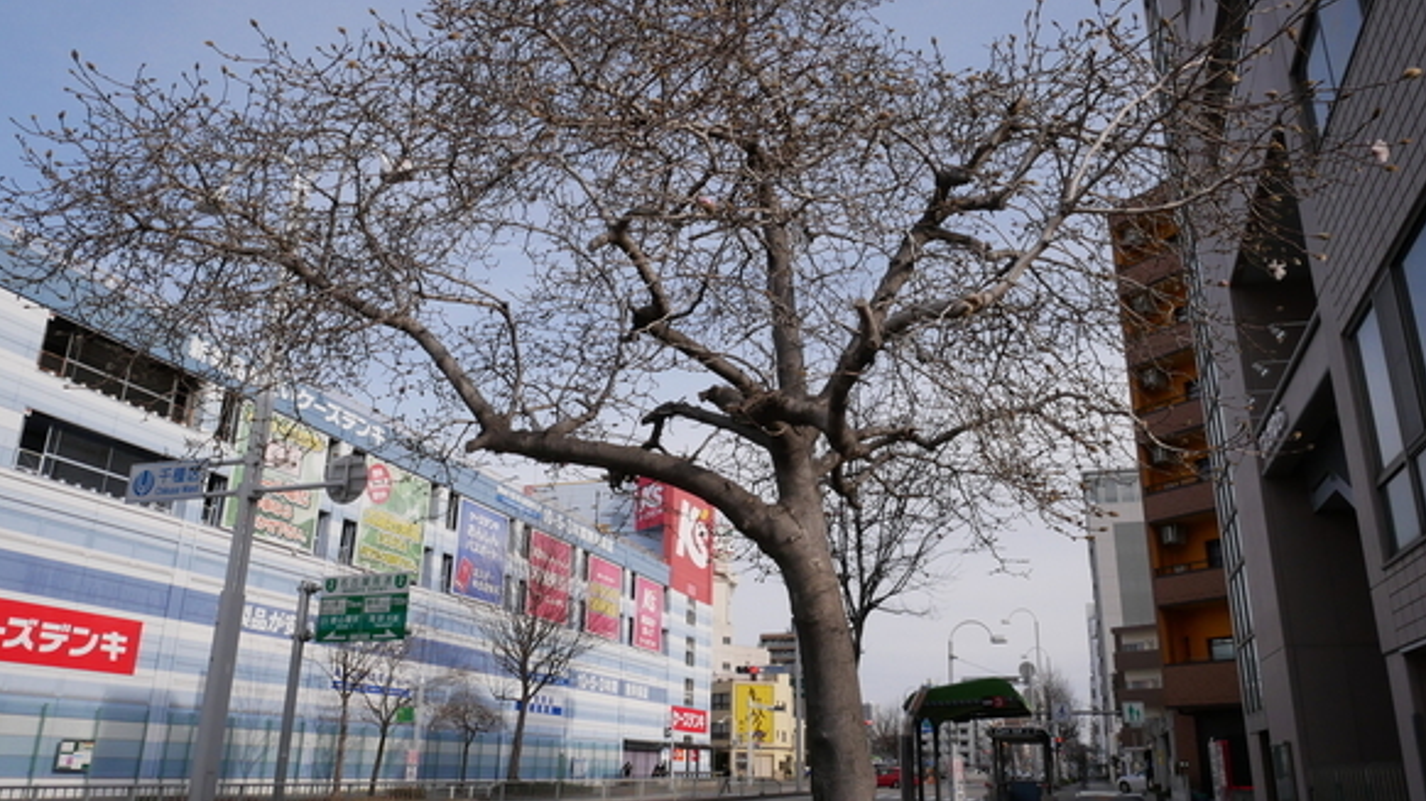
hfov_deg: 69.9
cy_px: 393
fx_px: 1021
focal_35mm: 27
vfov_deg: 42.9
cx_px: 713
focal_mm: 12
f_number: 10
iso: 800
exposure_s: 1/1000
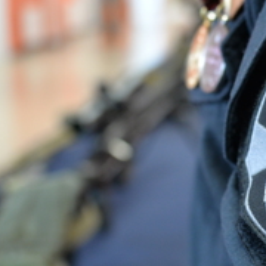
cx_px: 206
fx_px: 1043
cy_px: 158
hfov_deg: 14.5
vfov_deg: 14.5
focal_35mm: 120
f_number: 4
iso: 800
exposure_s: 1/30
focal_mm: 34
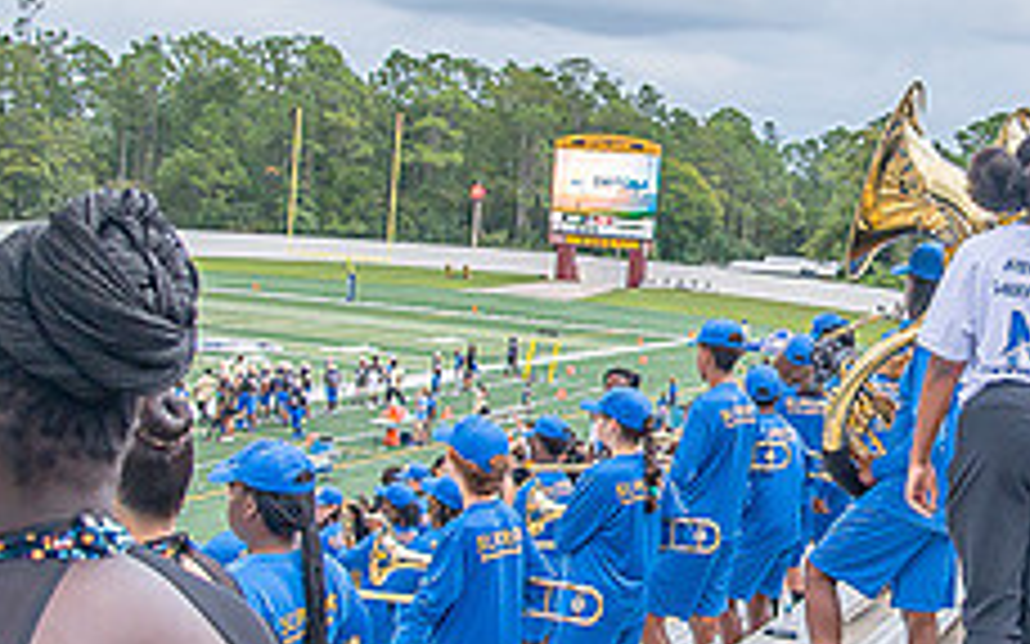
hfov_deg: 32.0
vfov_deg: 20.9
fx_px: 1740
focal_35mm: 62
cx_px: 832
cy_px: 275
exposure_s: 1/250
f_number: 4
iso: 400
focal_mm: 24
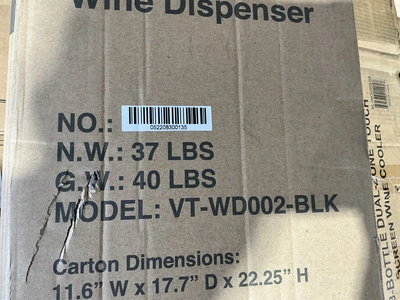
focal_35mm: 28
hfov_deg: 63.4
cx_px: 200
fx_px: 324
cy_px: 150
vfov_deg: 49.7
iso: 160
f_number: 1.8
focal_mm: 3
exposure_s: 1/60
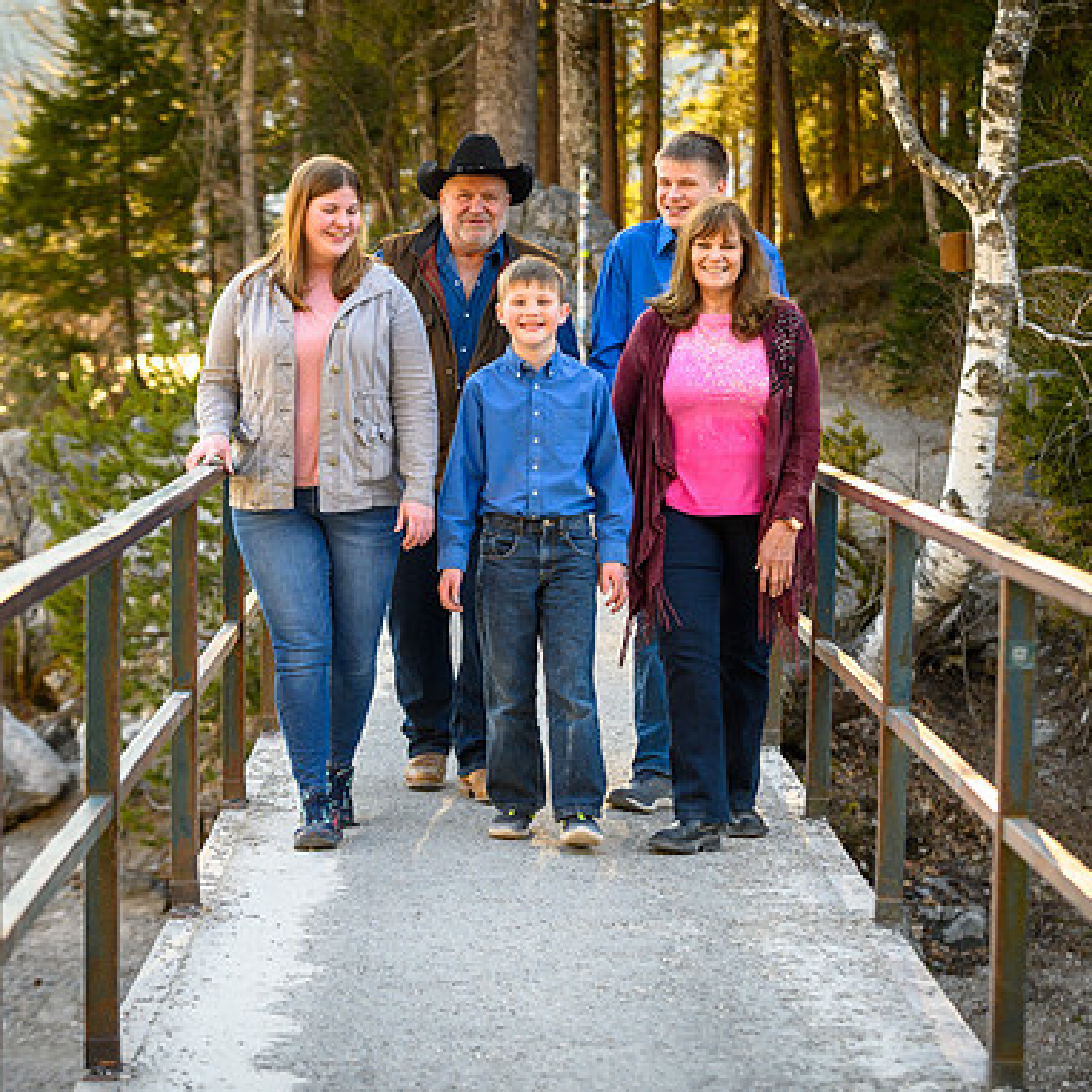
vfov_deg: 15.0
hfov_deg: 15.0
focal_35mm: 116
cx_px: 543
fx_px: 4140
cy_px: 543
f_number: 4
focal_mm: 90
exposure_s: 1/400
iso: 320
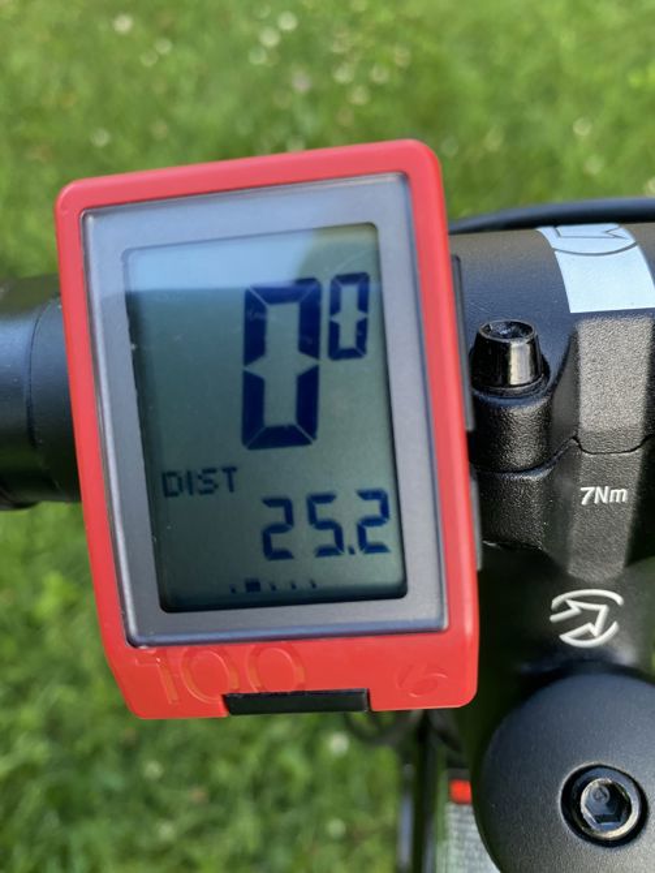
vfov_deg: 69.4
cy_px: 436
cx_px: 328
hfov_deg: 54.9
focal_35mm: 25
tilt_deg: -64.6
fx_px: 630
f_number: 1.8
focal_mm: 4.25
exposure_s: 1/60
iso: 200
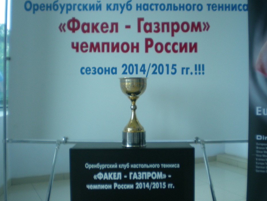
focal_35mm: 42
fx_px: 324
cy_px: 93
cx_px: 128
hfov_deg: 44.8
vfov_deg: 34.3
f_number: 3.1
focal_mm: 6.3
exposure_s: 1/61.3
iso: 87
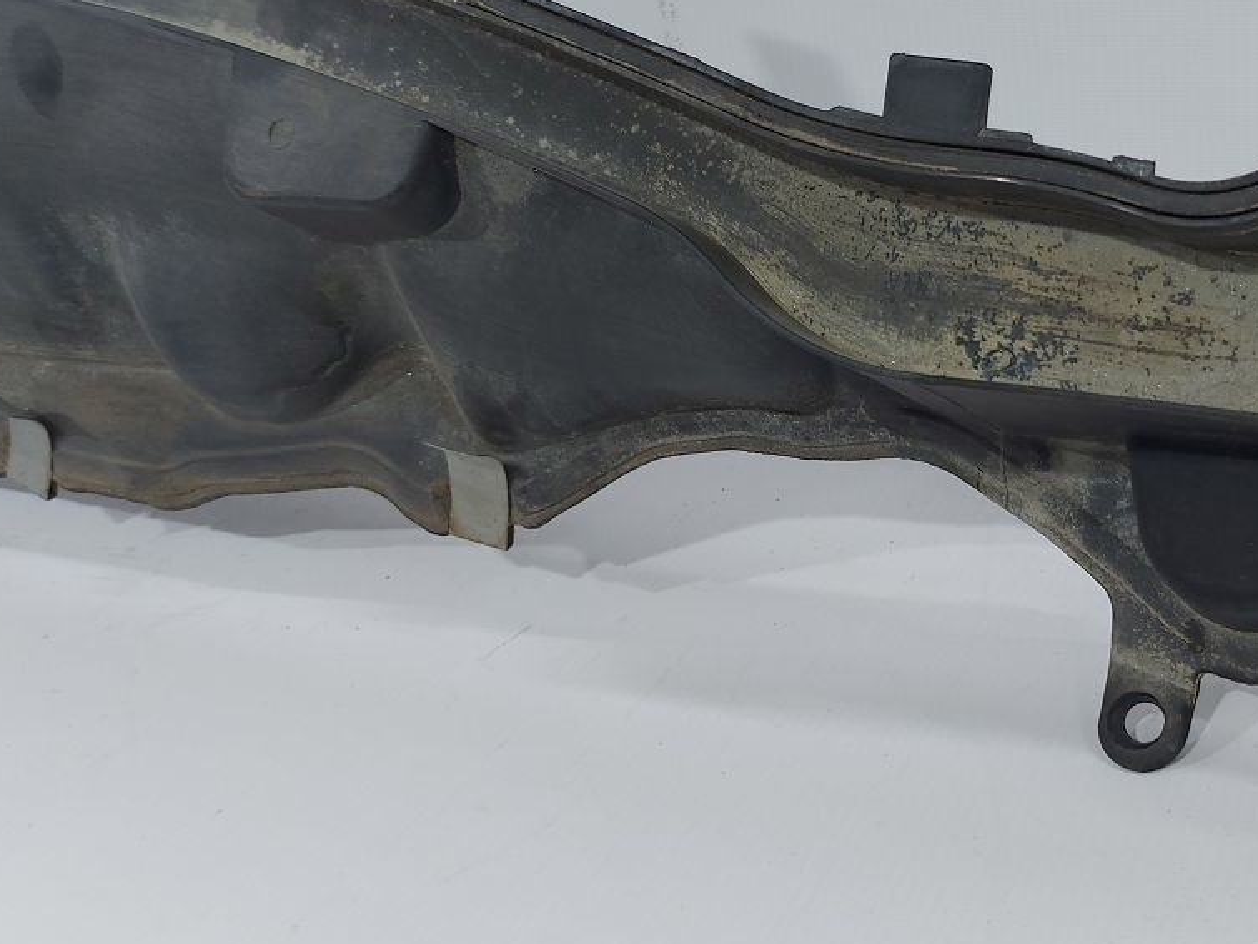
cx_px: 943
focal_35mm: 44
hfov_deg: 41.7
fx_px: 1599
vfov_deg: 32.3
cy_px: 248
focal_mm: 5.23
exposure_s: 1/50
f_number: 1.8
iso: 40
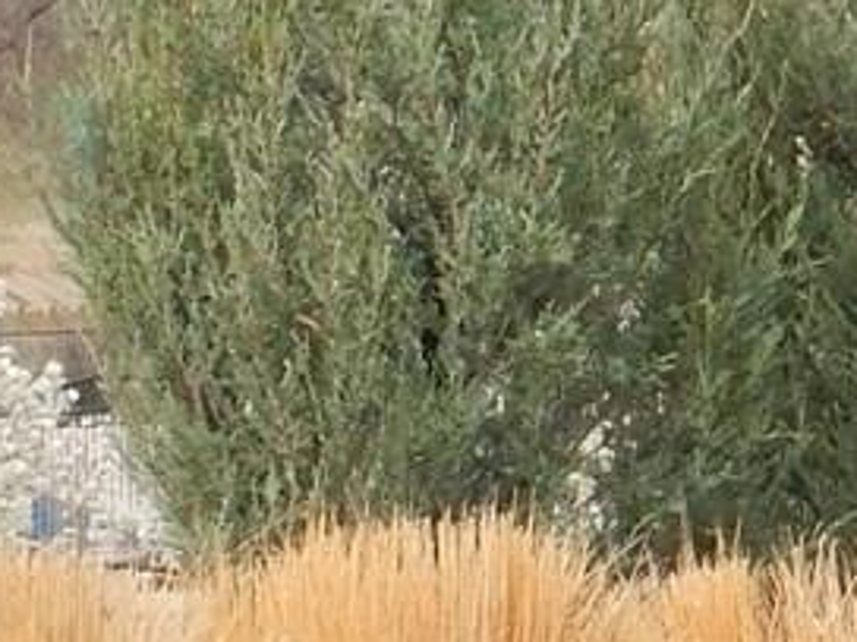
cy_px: 173
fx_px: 10324
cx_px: 1141
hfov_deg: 4.7
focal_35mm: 417
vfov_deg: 3.6
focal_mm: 12.6
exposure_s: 1/500
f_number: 4.8
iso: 125
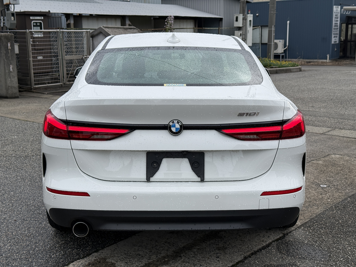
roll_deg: +1.1
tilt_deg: -10.8
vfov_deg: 30.3
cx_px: 178
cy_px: 134
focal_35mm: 48
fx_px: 494
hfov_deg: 39.7
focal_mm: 6.76
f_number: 1.78
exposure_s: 1/2415
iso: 64
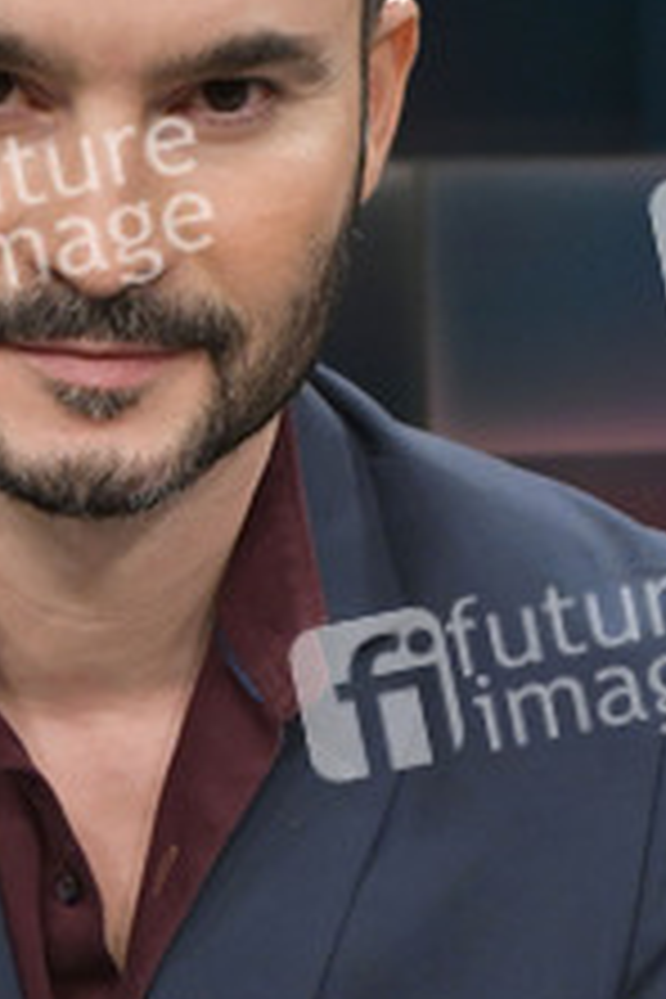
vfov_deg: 31.9
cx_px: 112
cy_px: 450
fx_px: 1748
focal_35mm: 63
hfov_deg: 21.3
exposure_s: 1/200
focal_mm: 35
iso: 2500
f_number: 5.6
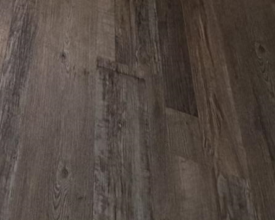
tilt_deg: -19.5
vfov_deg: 14.8
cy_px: -311
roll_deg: -0.3
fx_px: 513
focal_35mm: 63
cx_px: -70
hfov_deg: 26.2
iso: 100
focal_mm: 2.22
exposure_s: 1/120
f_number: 2.2
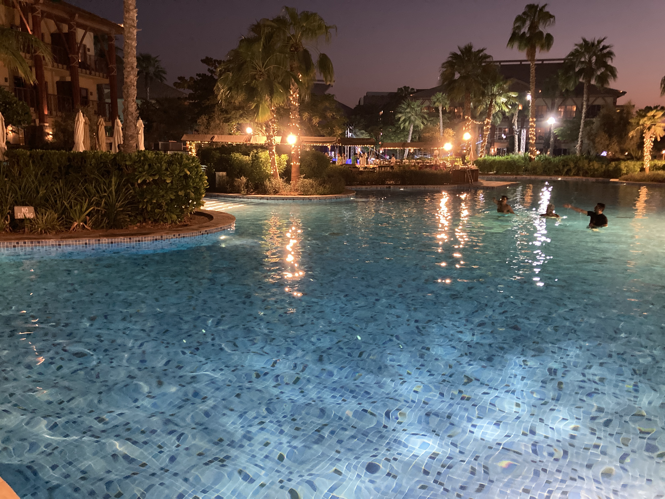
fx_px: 538
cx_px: 332
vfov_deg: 49.7
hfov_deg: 63.4
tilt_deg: -9.0
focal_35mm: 28
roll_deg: -1.0
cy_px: 250
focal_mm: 3.99
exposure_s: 1/25
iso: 640
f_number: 1.8
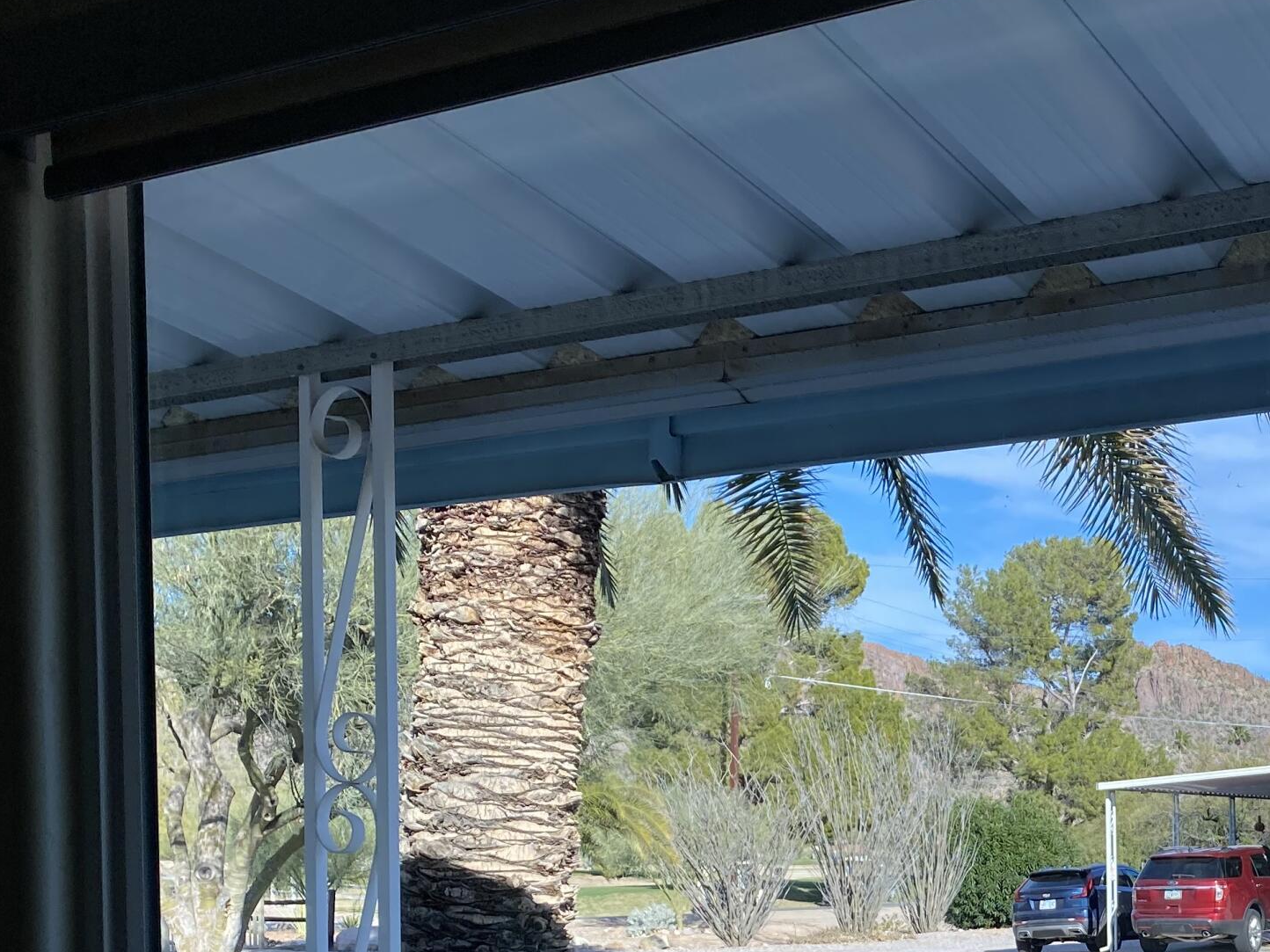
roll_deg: +0.8
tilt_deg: -1.7
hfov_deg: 33.7
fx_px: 1981
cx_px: 1141
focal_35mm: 54
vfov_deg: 26.2
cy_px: 837
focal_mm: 4.25
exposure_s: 1/890
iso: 32
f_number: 1.8
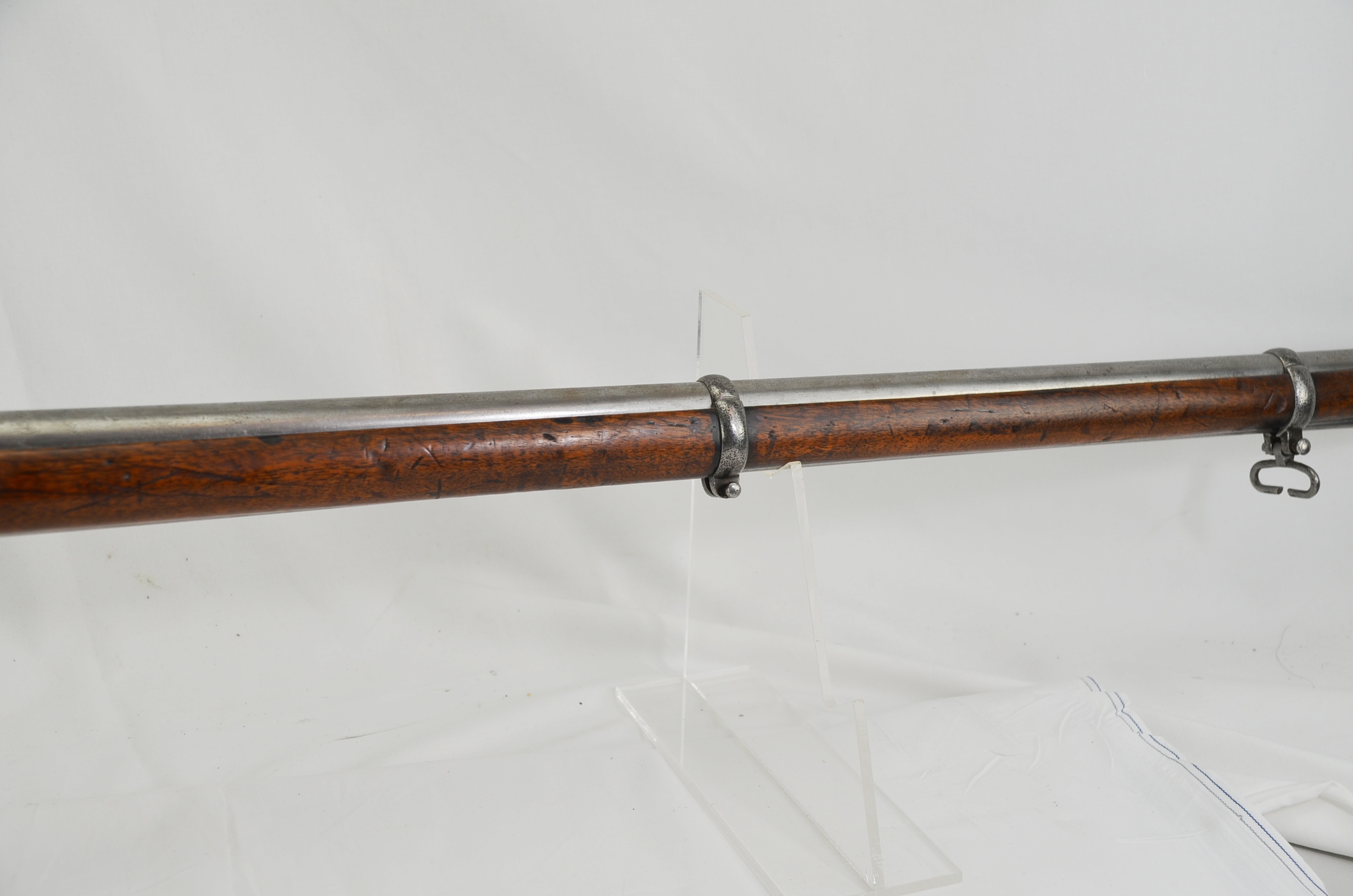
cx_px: 676
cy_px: 448
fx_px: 1800
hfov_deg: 41.2
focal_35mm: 48
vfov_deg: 28.0
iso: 220
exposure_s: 1/125
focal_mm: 32
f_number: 5.6
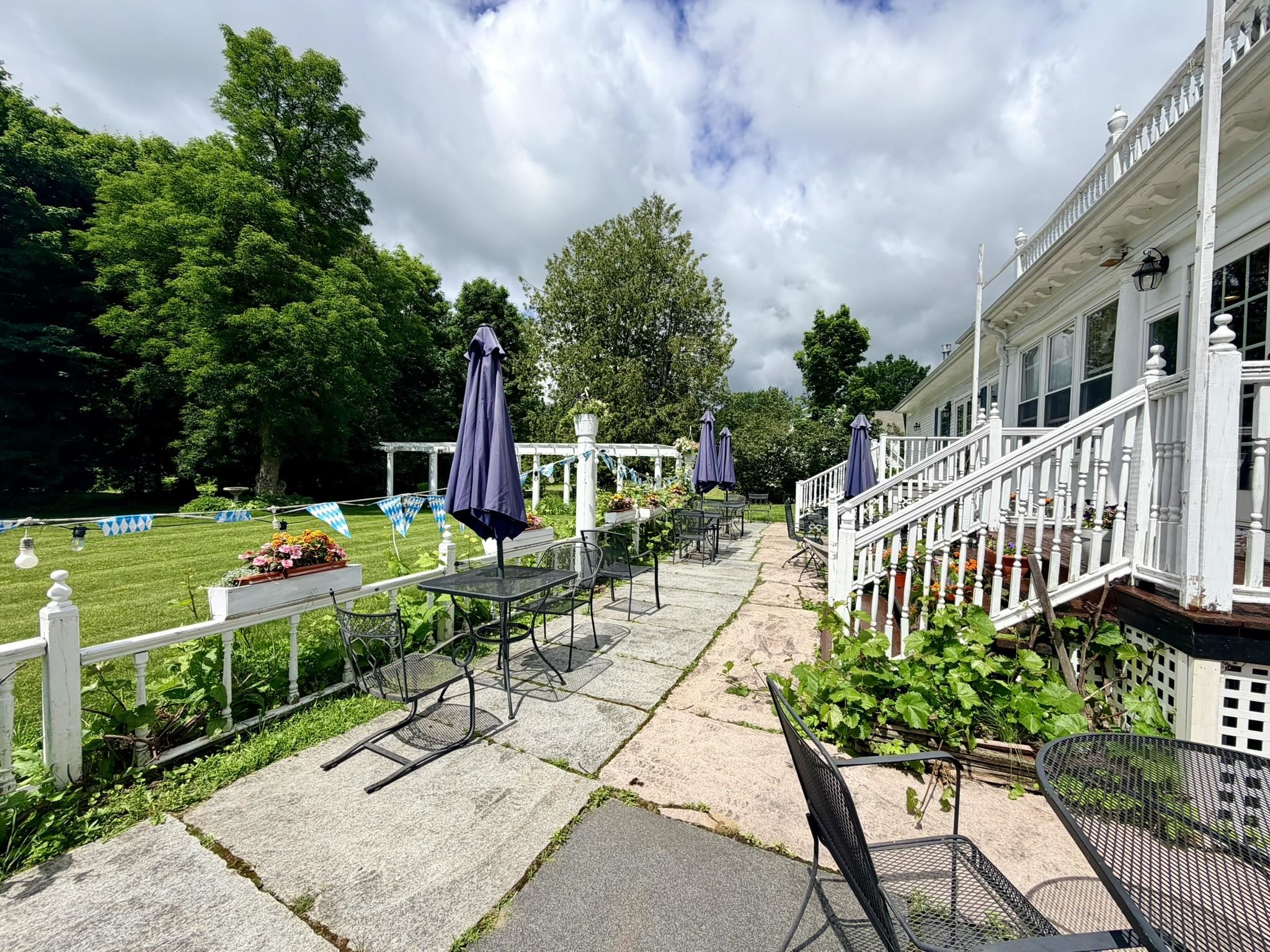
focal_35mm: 14
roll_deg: -1.3
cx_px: 635
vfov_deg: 85.7
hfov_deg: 102.1
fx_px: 514
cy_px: 476
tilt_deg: -1.6
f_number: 2.2
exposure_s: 1/1285
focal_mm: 2.22
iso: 20
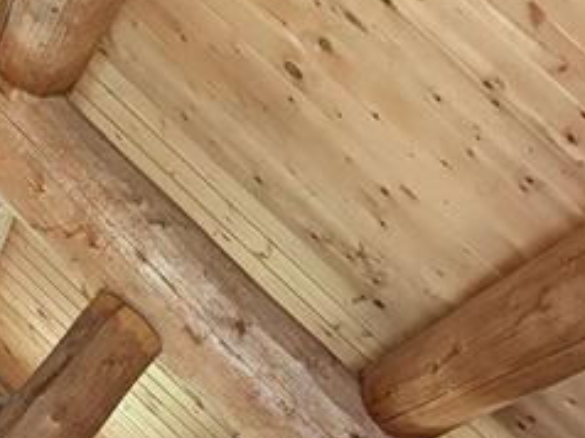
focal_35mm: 112
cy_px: 652
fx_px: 1891
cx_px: -347
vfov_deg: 12.6
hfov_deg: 15.8
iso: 500
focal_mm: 5.96
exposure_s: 1/47
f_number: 1.6
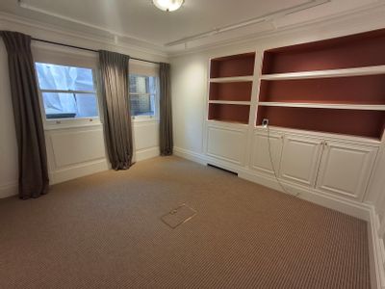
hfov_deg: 94.5
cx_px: 192
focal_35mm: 16
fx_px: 178
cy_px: 144
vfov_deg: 78.1
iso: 50
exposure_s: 1/50
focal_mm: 1.64
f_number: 2.2
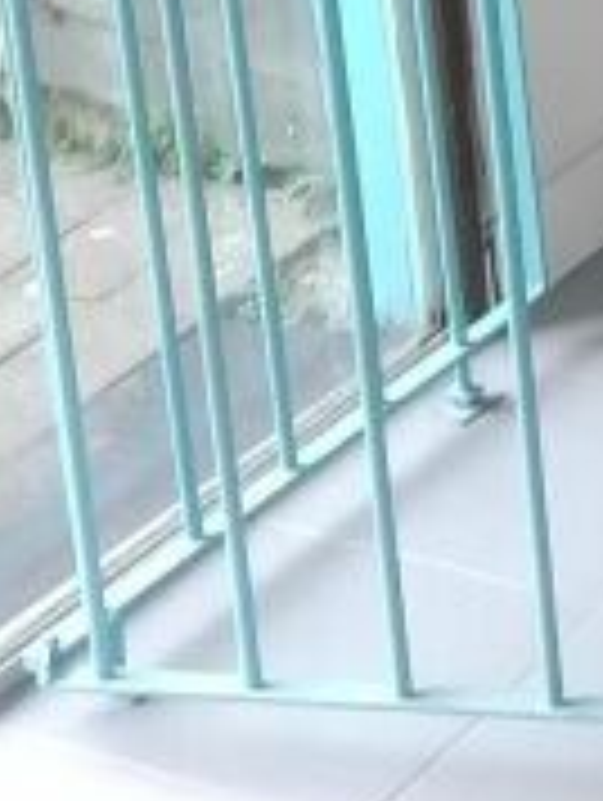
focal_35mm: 140
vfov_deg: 13.1
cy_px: -508
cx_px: 1534
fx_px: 3244
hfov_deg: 9.3
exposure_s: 1/30
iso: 250
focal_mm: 3.82
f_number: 2.2
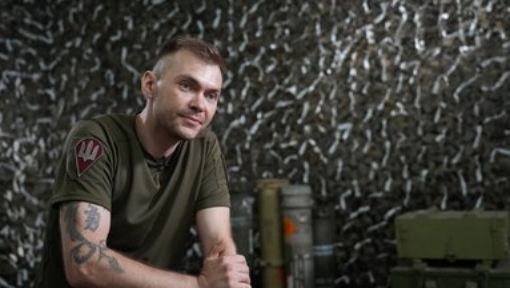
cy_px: 137
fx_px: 636
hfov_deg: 43.7
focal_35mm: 47
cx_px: 252
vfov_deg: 25.5
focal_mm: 43
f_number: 2.8
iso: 6400
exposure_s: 1/250
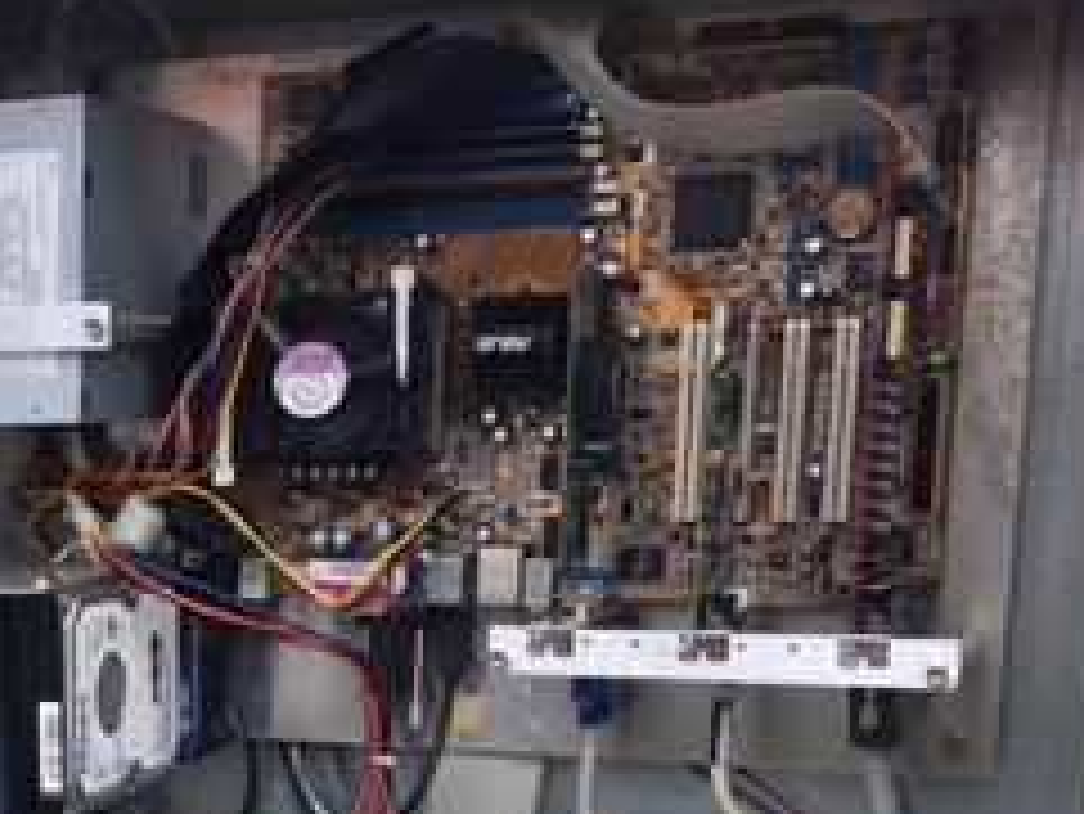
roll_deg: -0.4
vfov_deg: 18.5
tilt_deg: -12.4
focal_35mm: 77
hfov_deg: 22.8
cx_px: -297
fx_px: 2412
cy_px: 881
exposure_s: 1/345
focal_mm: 4.15
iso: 25
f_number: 2.2
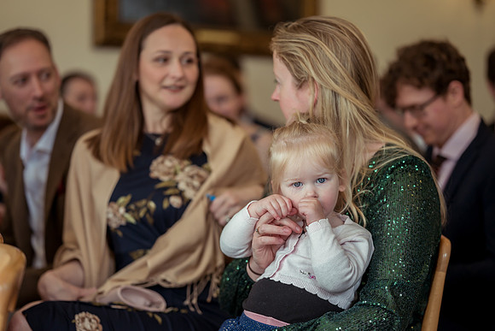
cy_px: 166
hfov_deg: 23.9
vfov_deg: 16.1
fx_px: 1171
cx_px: 248
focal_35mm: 85
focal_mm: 85
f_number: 1.8
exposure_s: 1/1000
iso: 400
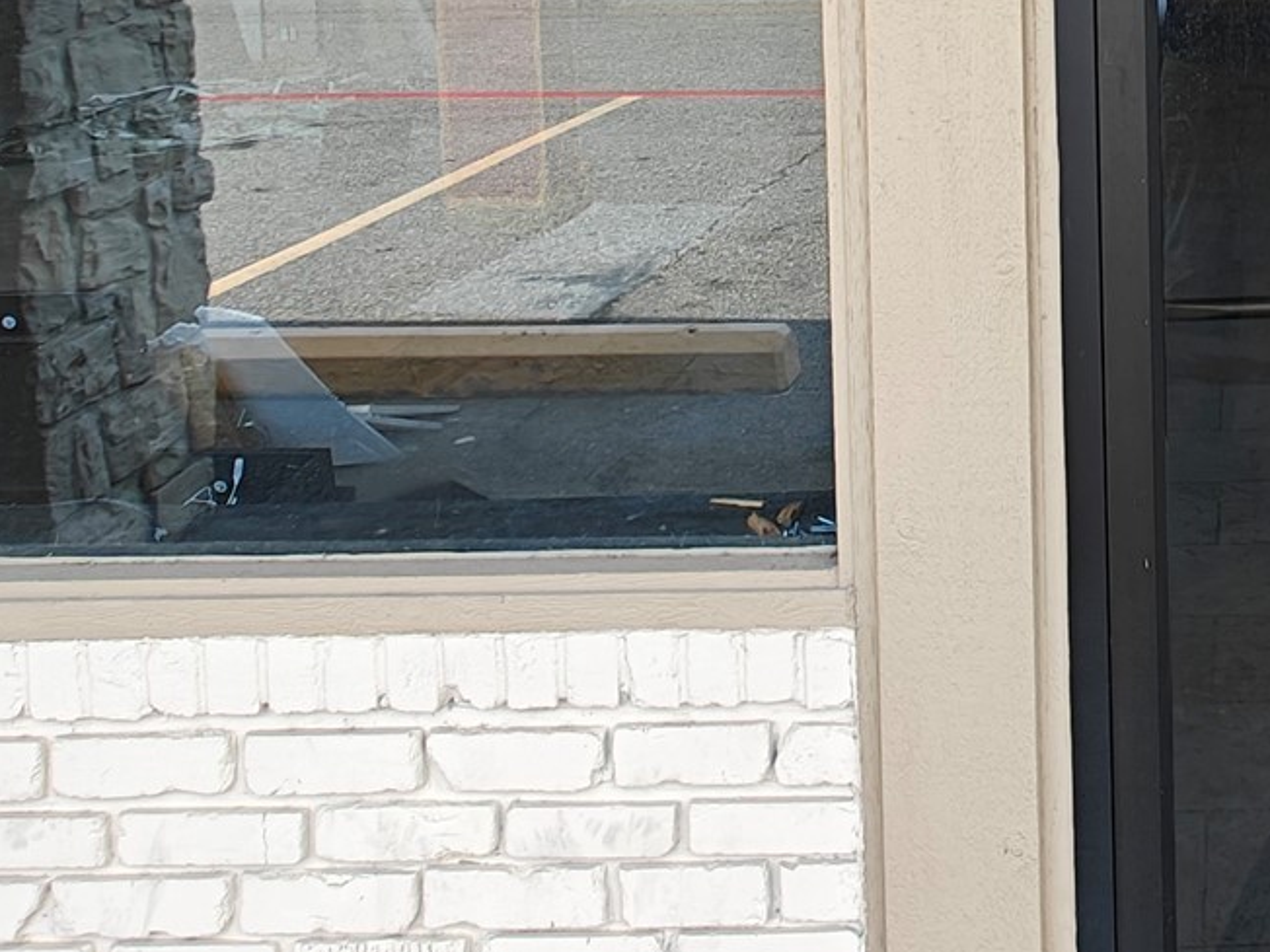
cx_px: 1256
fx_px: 1614
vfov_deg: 28.8
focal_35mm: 44
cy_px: -171
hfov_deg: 38.4
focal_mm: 2.59
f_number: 2.2
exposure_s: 1/124
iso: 64
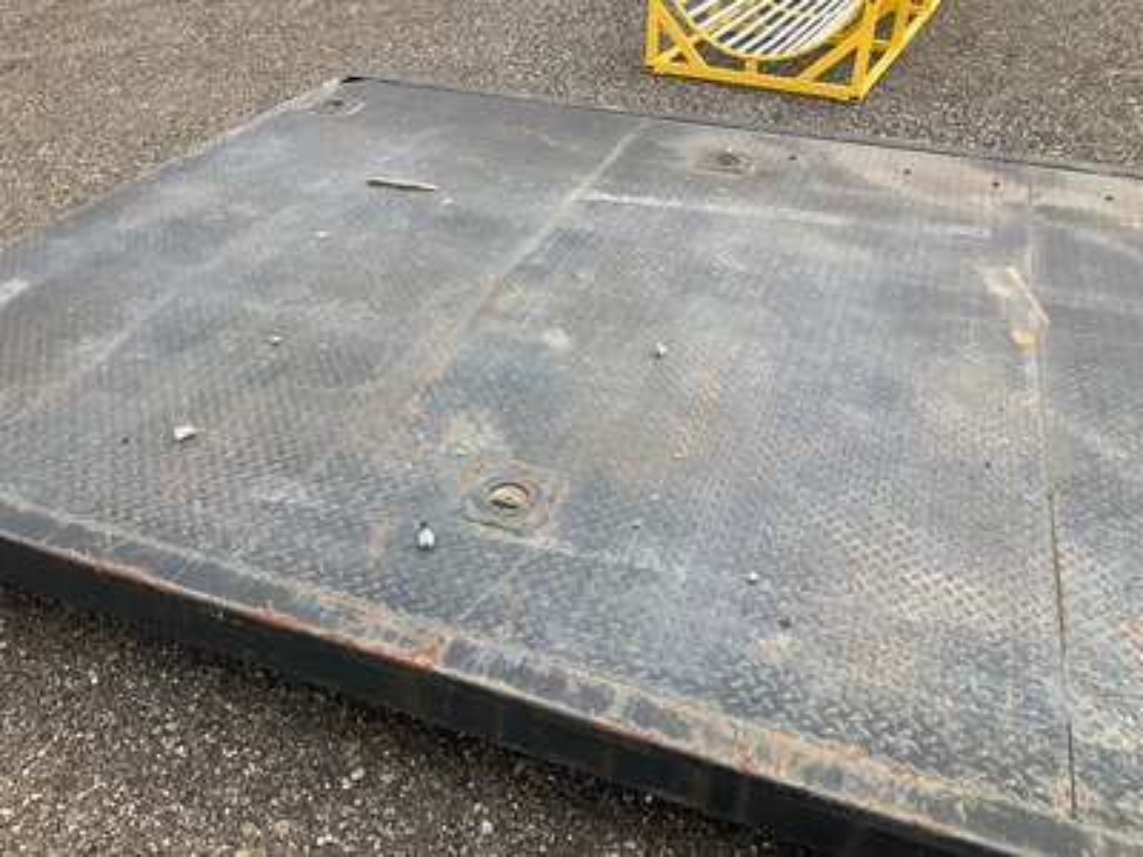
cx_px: 572
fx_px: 958
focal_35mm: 29
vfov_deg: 48.2
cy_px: 428
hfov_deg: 61.7
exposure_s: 1/997
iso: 25
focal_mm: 3
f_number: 1.8
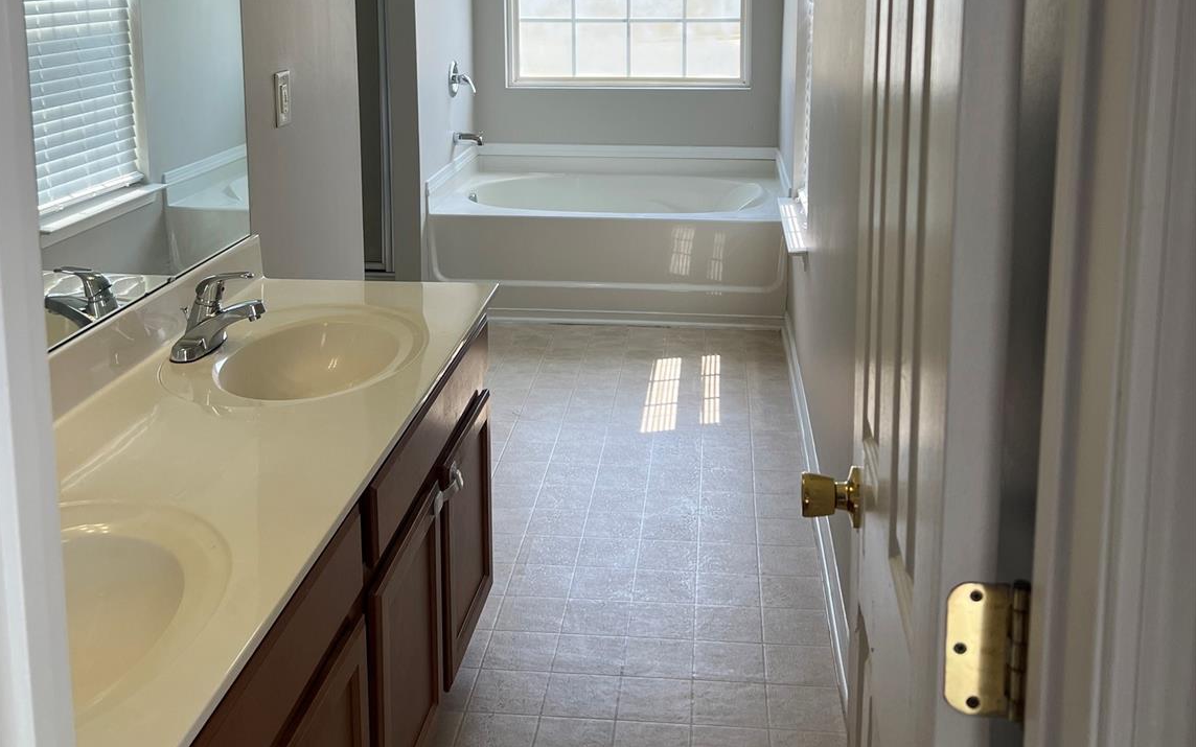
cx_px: 596
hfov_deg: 52.7
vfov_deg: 33.3
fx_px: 1206
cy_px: 130
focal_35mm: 37
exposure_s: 1/342
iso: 50
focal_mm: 5.7
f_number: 1.5
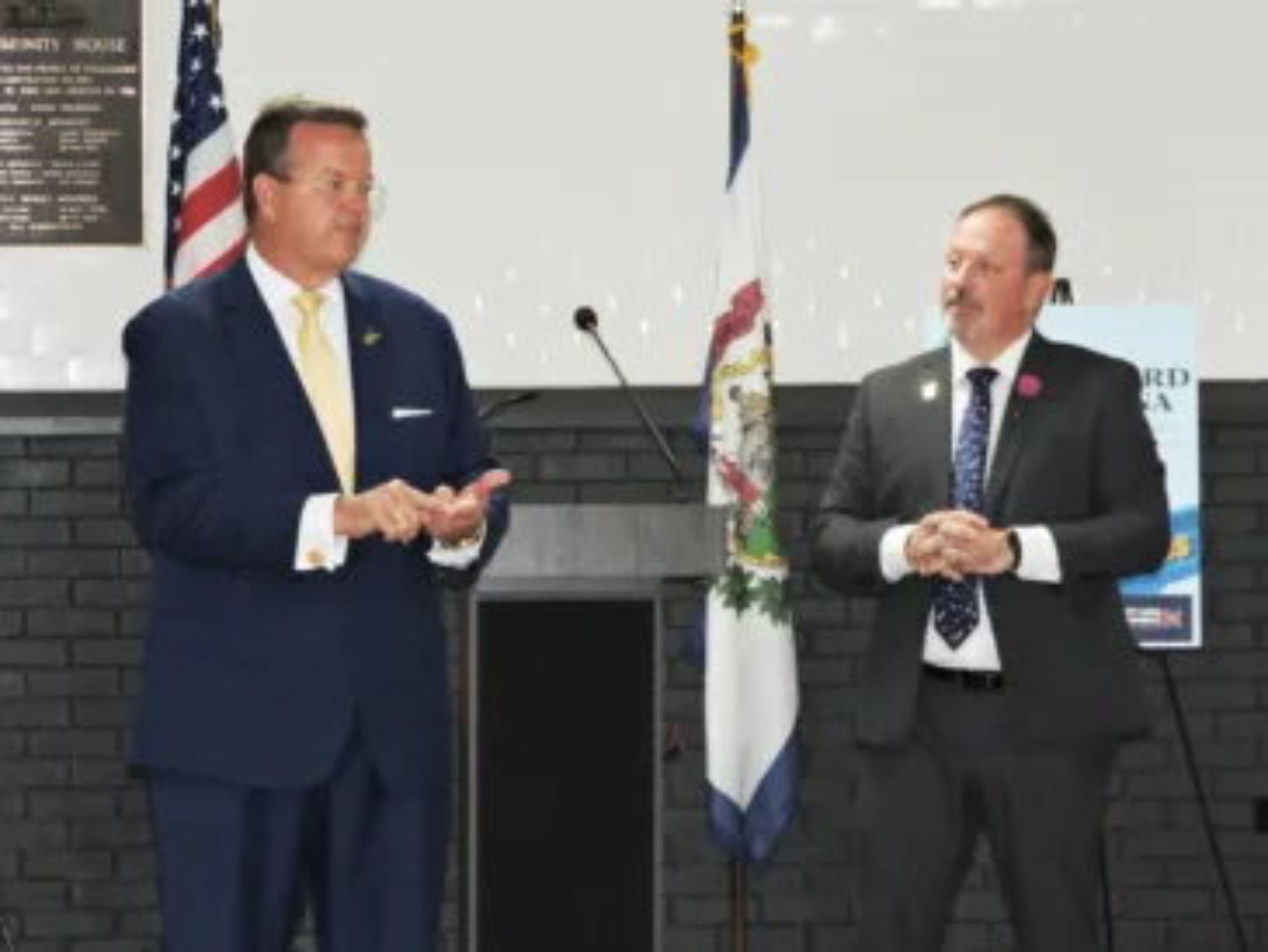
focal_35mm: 170
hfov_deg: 11.6
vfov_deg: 8.7
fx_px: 6229
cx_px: 634
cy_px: 476
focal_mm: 30.3
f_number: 4.5
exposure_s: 1/60
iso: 800
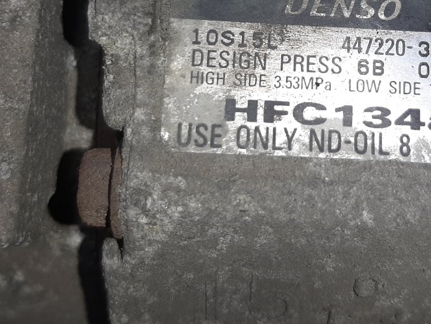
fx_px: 672
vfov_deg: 26.4
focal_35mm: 54
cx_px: 291
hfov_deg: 35.2
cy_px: 52
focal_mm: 3.93
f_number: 1.7
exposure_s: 1/100
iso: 41
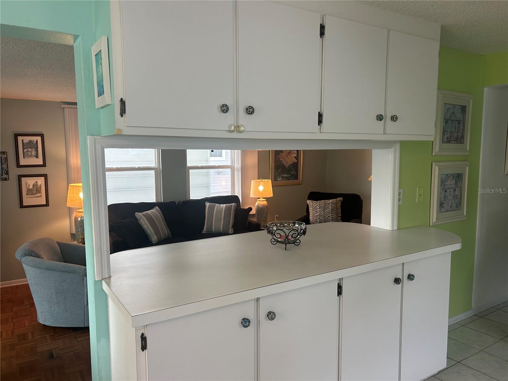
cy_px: 190
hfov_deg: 67.3
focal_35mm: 26
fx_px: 382
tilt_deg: -6.4
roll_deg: +0.2
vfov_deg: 53.1
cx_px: 254
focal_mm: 5.7
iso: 100
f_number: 1.5
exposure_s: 1/120
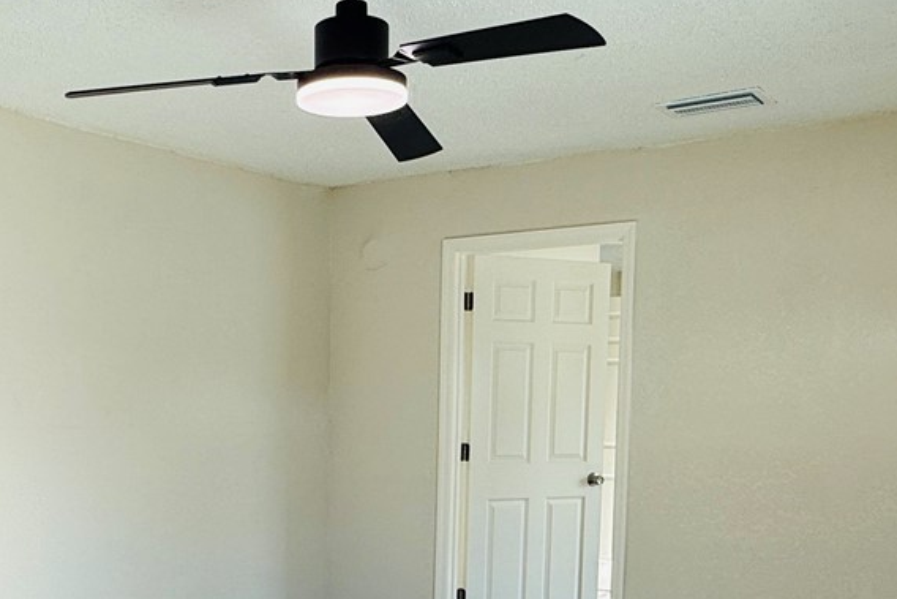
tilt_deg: -5.1
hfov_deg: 46.7
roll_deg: -1.6
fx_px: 1022
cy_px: 499
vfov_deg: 31.6
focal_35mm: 41
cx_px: 302
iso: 50
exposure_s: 1/145
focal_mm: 2.22
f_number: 2.2
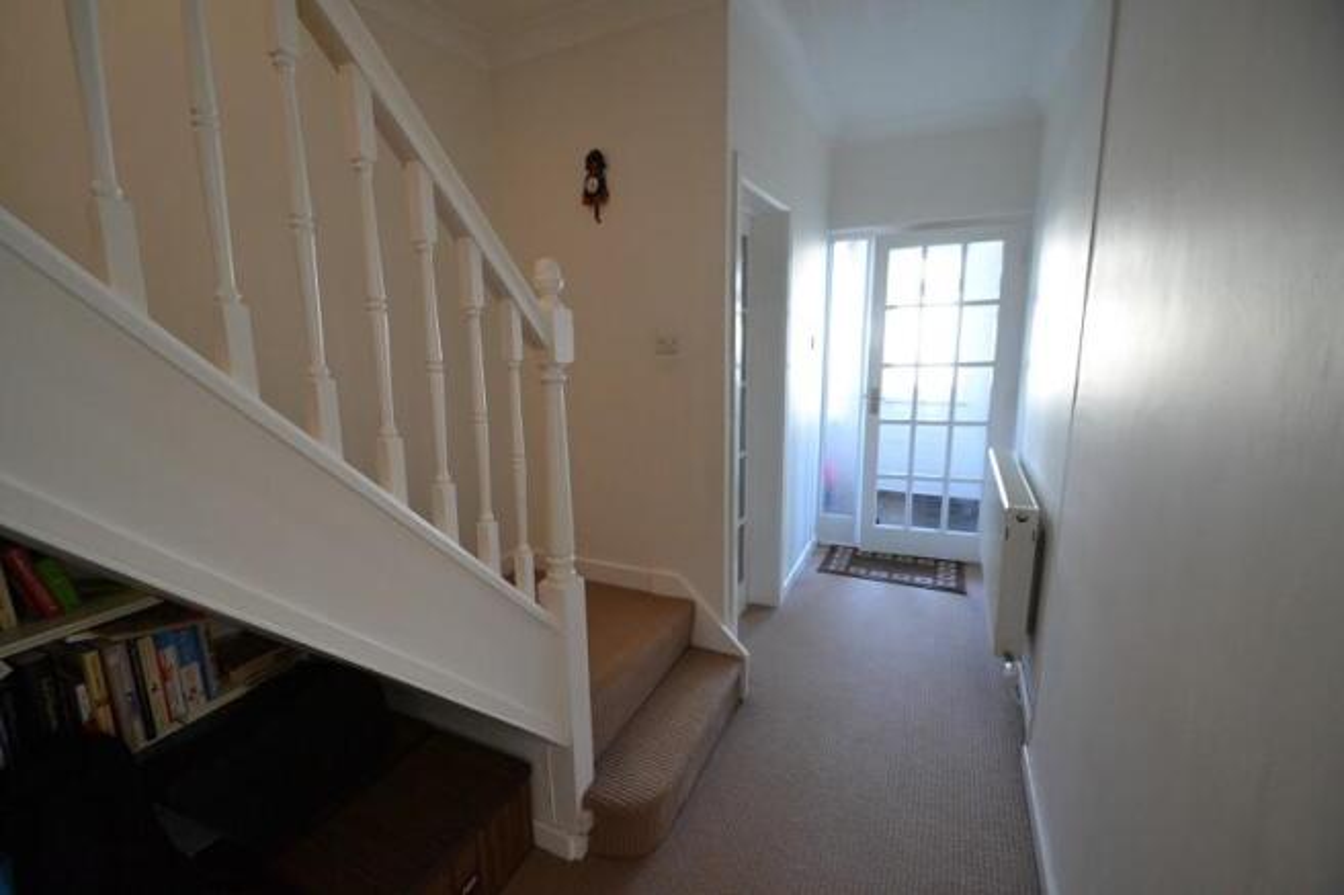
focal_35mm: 15
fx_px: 560
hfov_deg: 100.4
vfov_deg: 77.3
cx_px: 672
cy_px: 448
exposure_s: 1/60
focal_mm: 10
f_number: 3.5
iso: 900
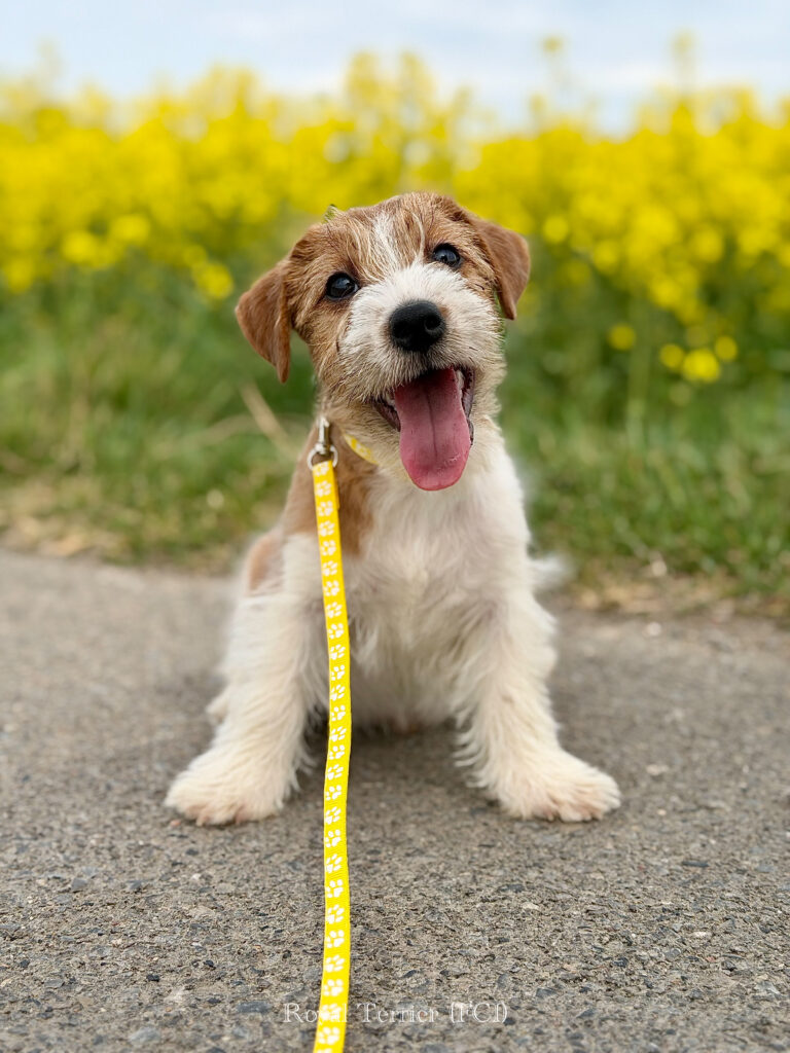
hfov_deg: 30.3
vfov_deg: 39.7
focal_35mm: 48
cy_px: 526
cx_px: 395
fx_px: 1461
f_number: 1.8
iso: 64
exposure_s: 1/3000
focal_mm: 6.76
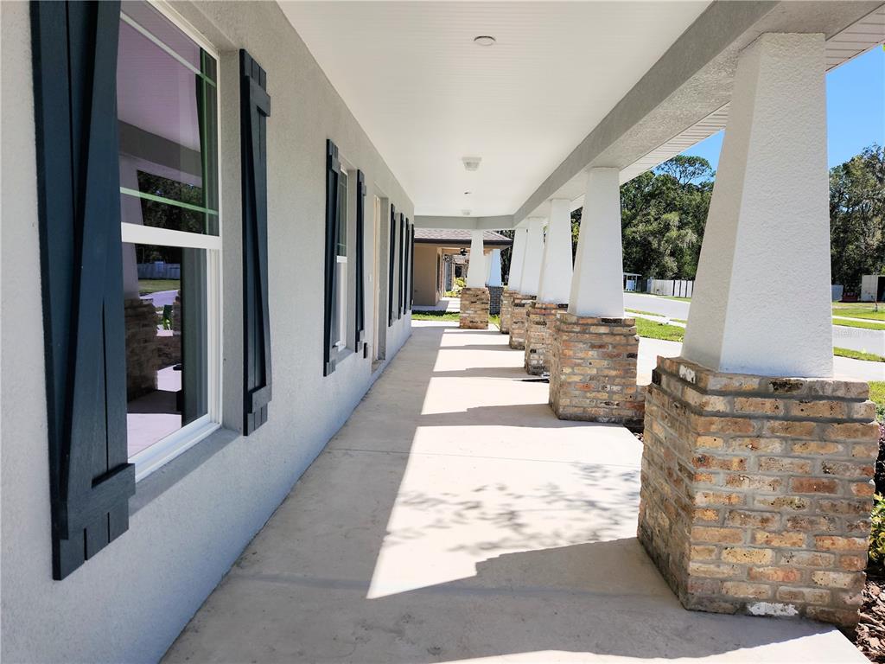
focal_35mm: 23
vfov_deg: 58.9
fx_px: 588
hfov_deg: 73.9
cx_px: 442
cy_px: 332
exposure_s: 1/1453
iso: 20
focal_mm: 5.4
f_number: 1.8
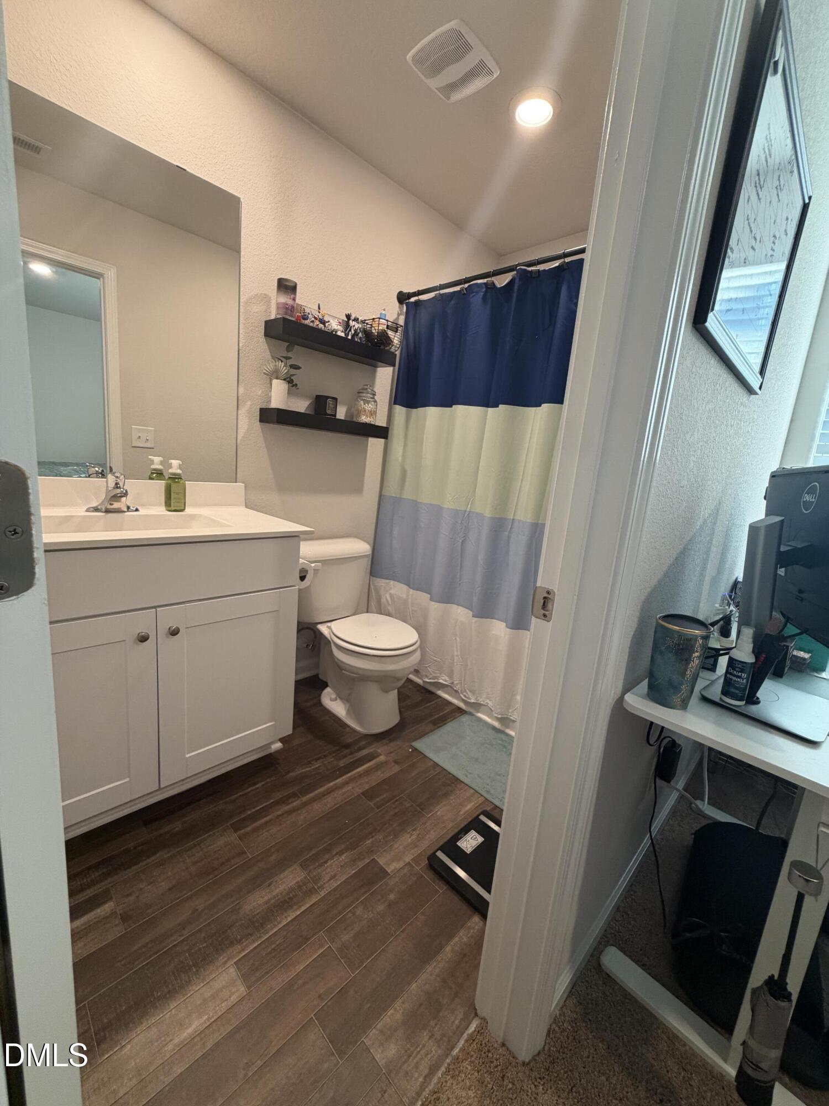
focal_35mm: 14
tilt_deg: -10.9
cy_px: 553
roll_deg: -4.8
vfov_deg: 102.1
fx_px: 447
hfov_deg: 85.7
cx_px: 414
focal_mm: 2.22
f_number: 2.2
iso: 200
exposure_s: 1/60
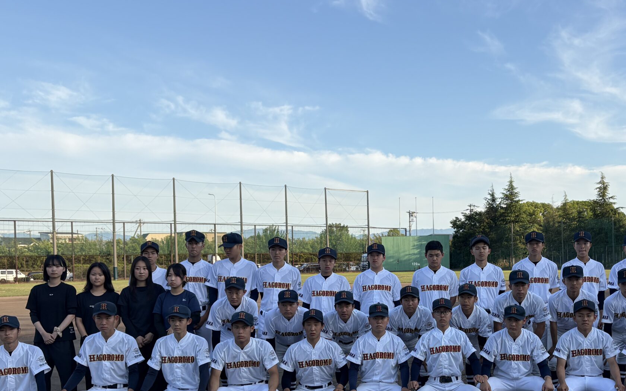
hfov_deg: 46.5
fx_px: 717
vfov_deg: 30.2
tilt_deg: -1.8
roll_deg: +1.6
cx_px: 411
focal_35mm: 42
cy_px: 277
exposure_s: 1/1751
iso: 50
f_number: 1.6
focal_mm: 5.96
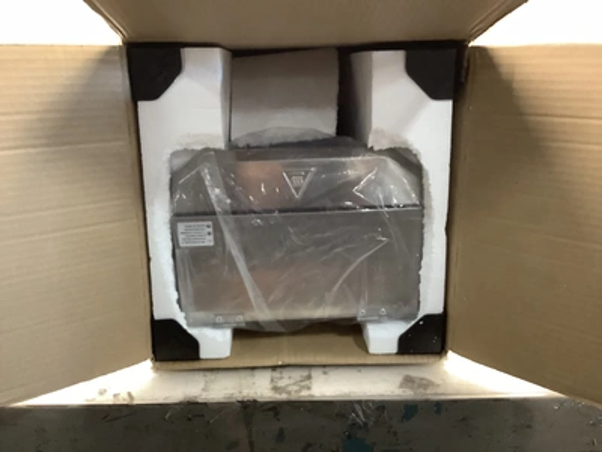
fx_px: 539
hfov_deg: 58.4
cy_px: 226
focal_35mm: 31
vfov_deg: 45.4
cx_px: 301
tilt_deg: -18.1
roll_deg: -0.5
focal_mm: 3.3
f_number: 2.4
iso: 250
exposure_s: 1/40
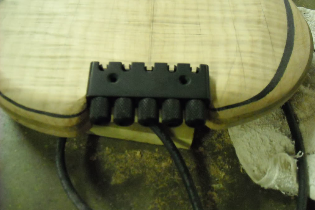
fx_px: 324
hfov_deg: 51.9
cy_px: 99
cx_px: 159
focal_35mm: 37
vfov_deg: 36.0
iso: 800
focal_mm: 5.7
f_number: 2.8
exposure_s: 1/24
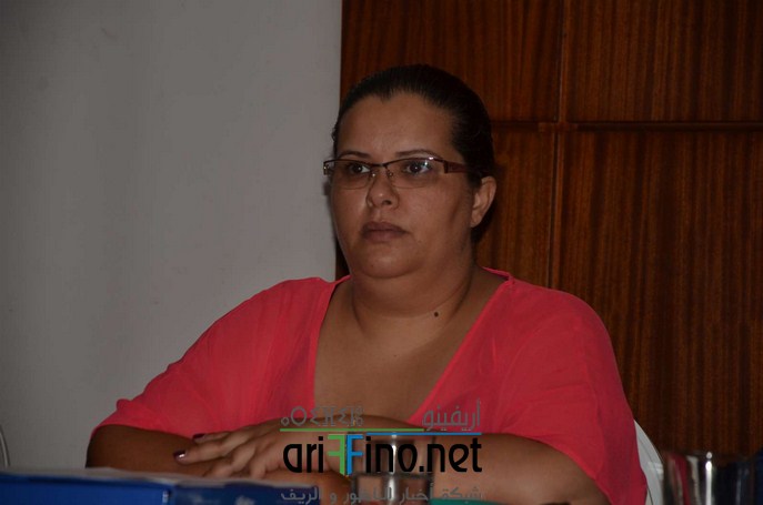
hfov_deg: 13.1
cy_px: 252
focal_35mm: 158
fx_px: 3331
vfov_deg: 8.7
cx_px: 382
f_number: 5.6
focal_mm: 105
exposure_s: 1/60
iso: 100
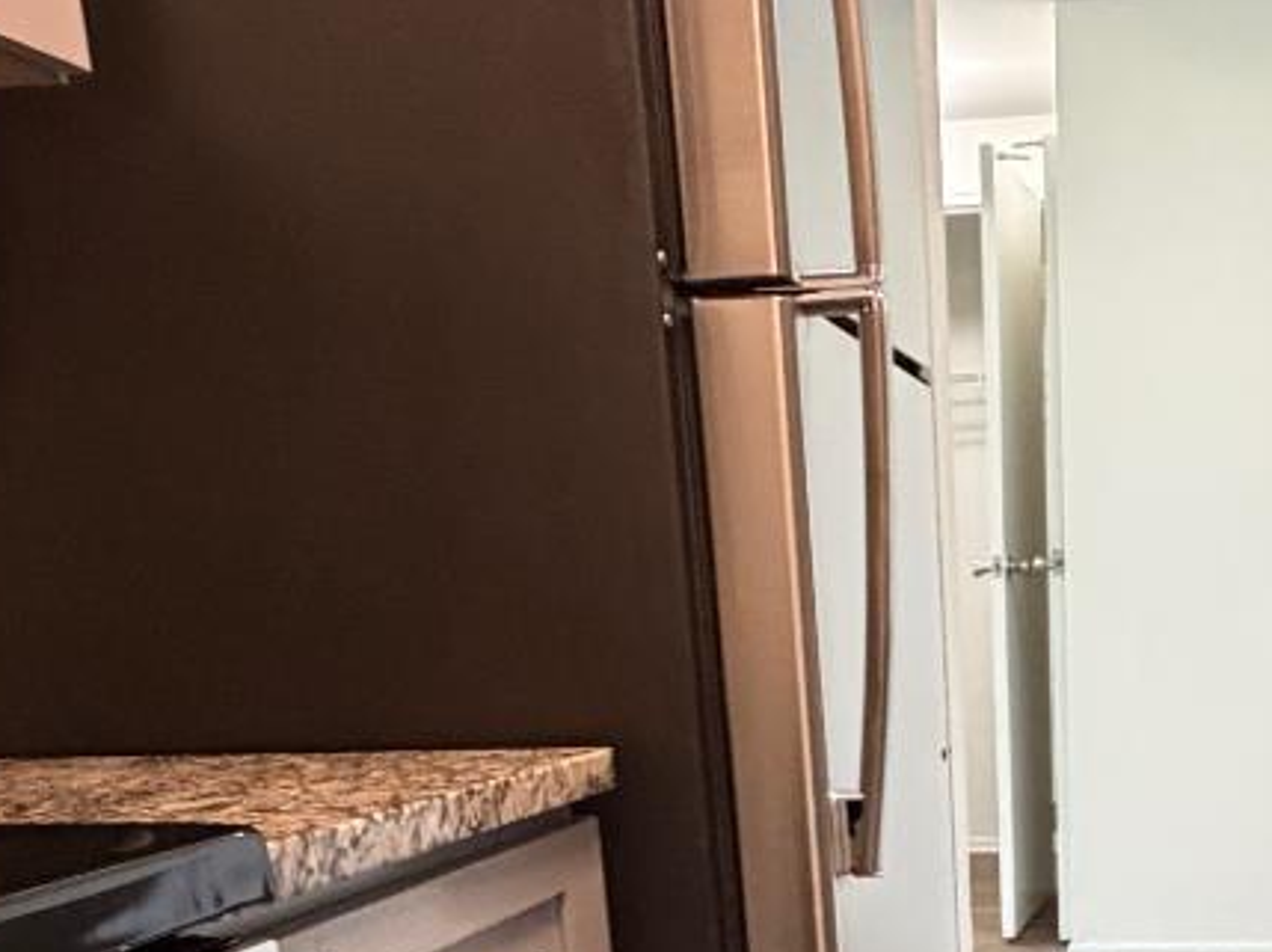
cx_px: 1044
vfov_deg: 26.4
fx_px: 1799
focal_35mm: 49
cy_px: 1140
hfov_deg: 37.4
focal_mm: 2.22
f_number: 2.2
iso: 640
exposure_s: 1/60
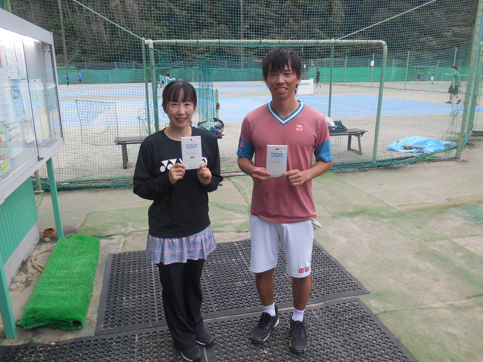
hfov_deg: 65.3
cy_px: 187
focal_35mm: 27
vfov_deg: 51.3
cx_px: 242
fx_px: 377
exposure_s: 1/40
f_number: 3.4
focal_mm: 4.7
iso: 80
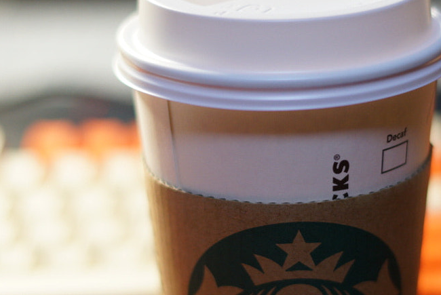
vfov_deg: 11.2
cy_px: 194
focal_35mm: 123
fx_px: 1508
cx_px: 279
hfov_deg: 16.6
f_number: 1.8
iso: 640
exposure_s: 1/100
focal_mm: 50
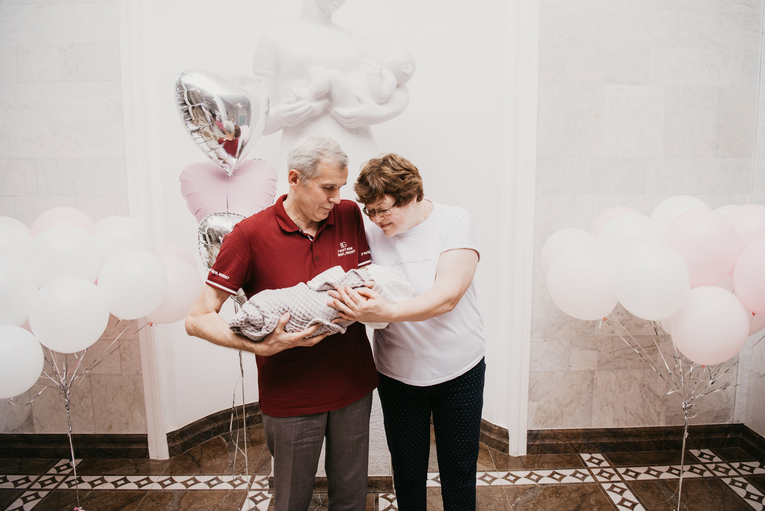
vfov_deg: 51.8
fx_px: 526
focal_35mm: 25
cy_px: 248
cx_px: 394
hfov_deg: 72.1
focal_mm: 24
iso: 250
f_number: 4
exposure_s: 1/160
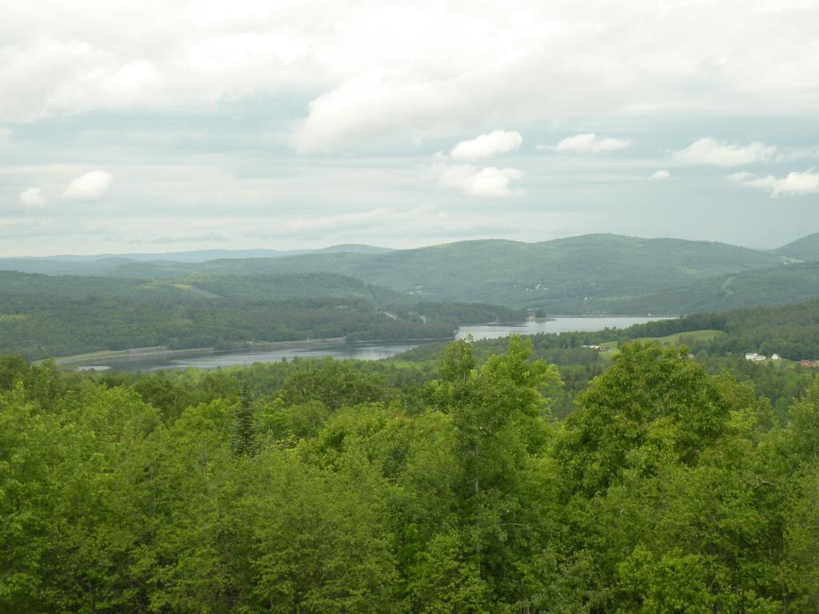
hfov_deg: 29.0
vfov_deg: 21.9
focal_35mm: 67
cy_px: 307
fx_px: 1585
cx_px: 410
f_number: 6.3
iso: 94
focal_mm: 11.9
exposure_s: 1/240
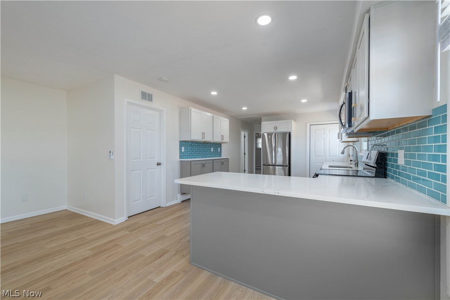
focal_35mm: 14
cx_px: 225
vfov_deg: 81.1
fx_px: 175
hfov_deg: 104.3
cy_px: 150
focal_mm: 14
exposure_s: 1/60
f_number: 8
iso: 160
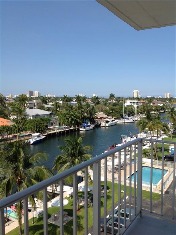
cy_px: 118
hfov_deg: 40.6
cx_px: 88
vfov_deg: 52.7
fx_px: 238
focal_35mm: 35
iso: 50
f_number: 2.4
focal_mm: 4.28
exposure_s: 1/1681
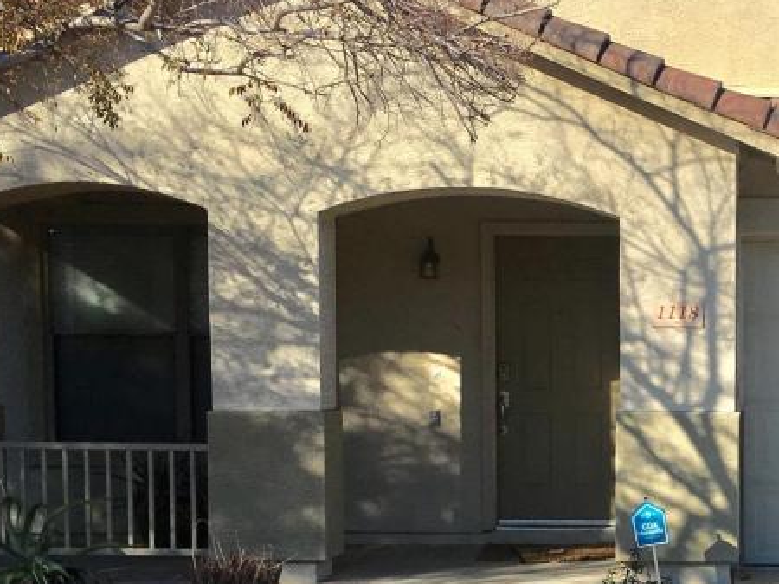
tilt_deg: -3.7
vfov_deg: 21.9
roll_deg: -0.4
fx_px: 1484
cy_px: 489
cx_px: 755
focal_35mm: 66
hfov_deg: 27.9
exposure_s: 1/2404
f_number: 2.2
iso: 25
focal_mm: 4.15
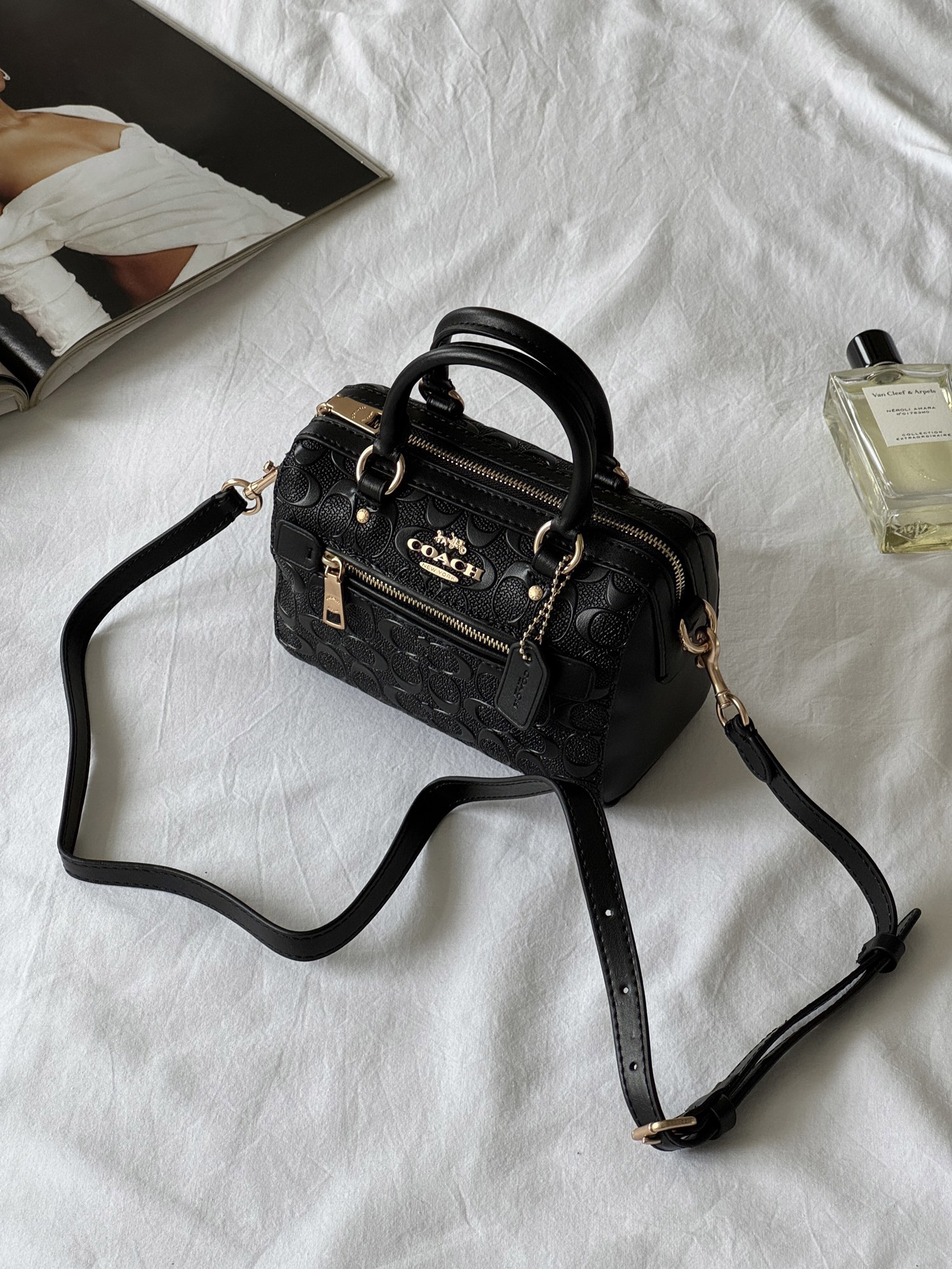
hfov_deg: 19.1
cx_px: 476
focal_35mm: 77
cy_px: 634
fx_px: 2824
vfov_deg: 25.3
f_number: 2.8
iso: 100
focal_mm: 9
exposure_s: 1/99
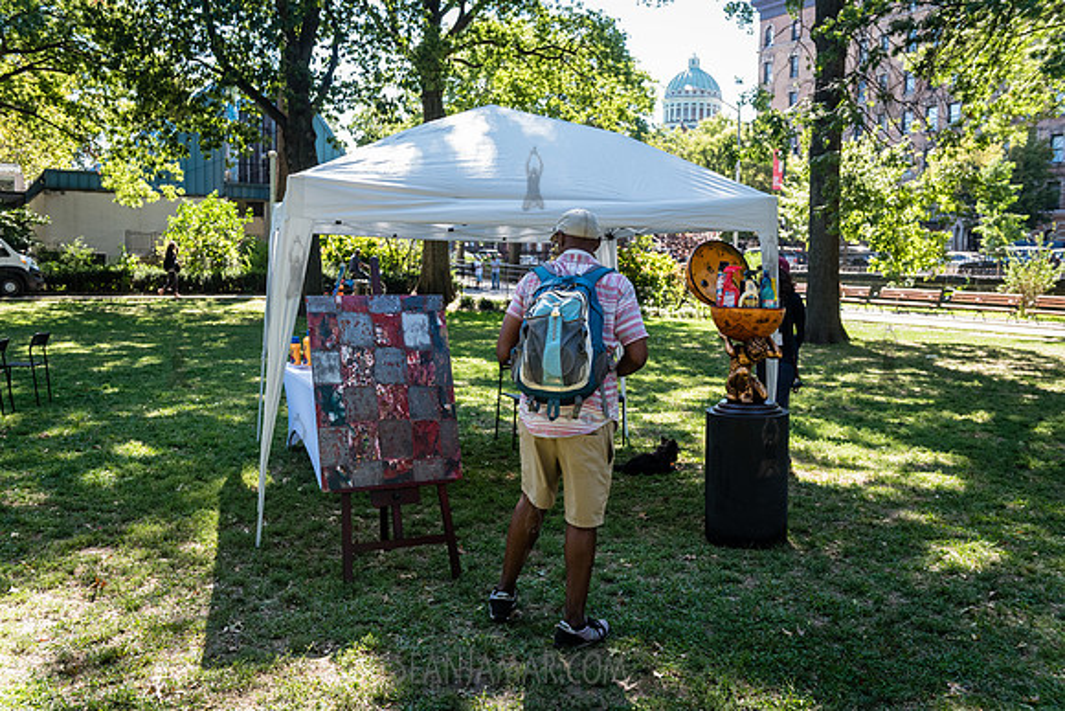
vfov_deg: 38.9
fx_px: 1006
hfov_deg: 55.8
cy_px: 356
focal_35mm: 34
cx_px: 532
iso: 1250
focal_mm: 34
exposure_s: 1/640
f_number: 4
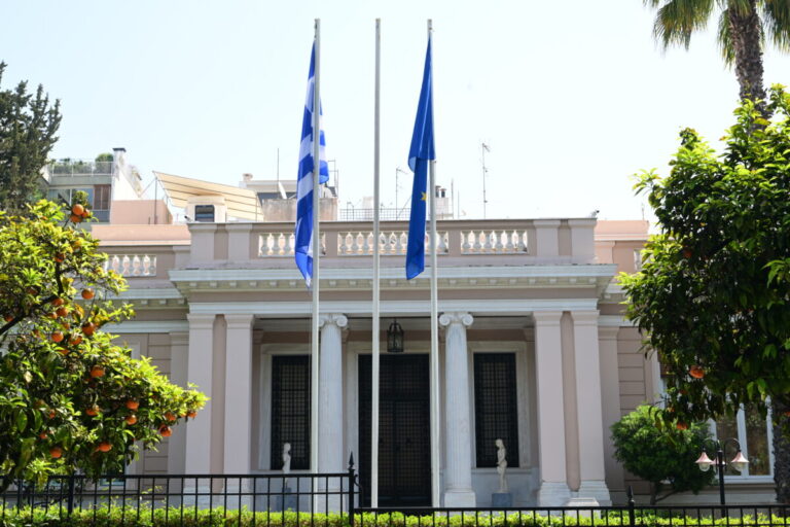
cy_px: 264
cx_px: 395
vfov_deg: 24.2
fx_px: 1229
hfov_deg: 35.6
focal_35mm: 56
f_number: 8
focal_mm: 56
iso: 320
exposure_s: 1/320
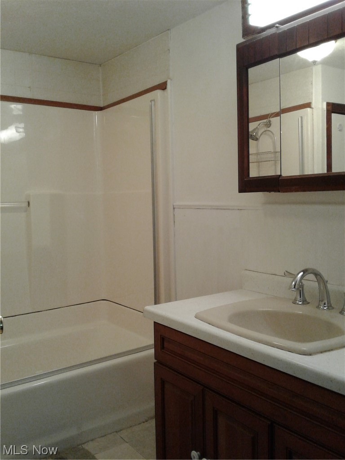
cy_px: 230
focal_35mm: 33
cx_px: 172
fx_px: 439
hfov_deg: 42.9
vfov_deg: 55.4
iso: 50
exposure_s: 1/60
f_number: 2.2
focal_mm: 3.3
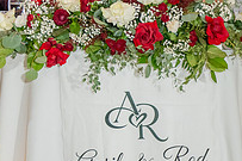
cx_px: 4
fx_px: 1343
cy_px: -45
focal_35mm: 200
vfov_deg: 6.8
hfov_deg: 10.2
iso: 1600
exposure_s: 1/320
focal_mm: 70
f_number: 2.8
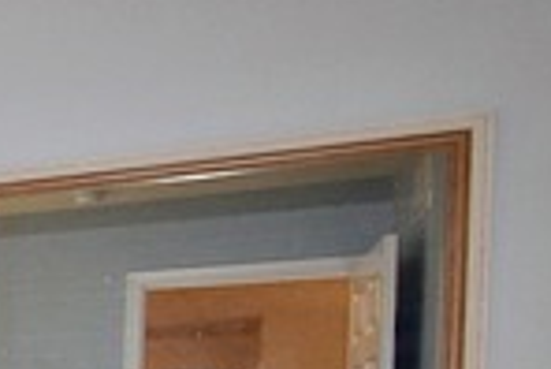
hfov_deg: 18.4
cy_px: 531
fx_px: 1090
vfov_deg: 17.5
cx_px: -558
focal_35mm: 71
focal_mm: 11
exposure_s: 1/100
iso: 800
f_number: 5
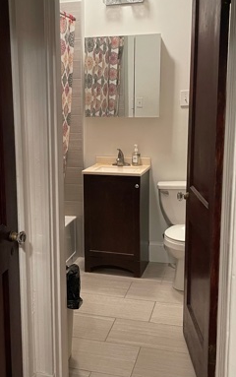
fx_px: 472
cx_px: 75
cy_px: 183
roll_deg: +0.6
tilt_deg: -11.0
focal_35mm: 46
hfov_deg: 27.8
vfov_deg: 43.5
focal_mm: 4.2
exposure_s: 1/60
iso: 400
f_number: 1.6
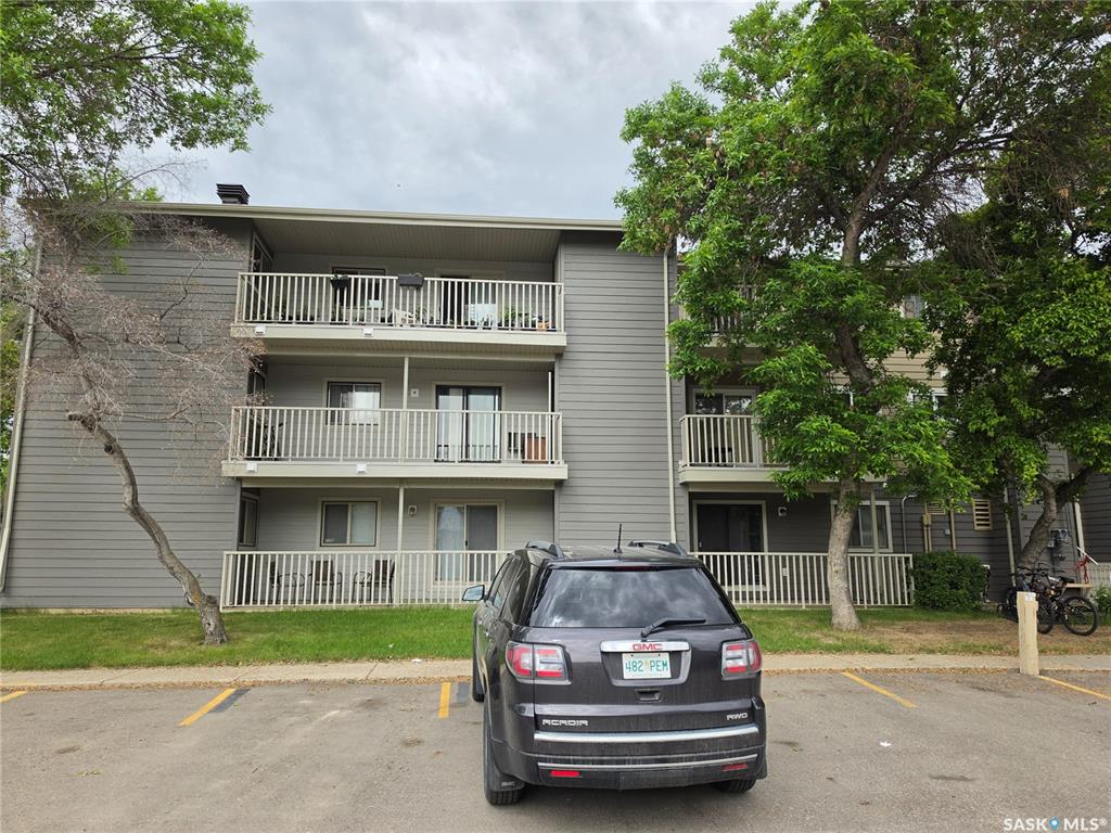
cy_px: 416
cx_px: 556
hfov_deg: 73.9
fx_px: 738
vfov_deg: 58.9
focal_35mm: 23
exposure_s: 1/4432
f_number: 1.4
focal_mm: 6.5
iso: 64
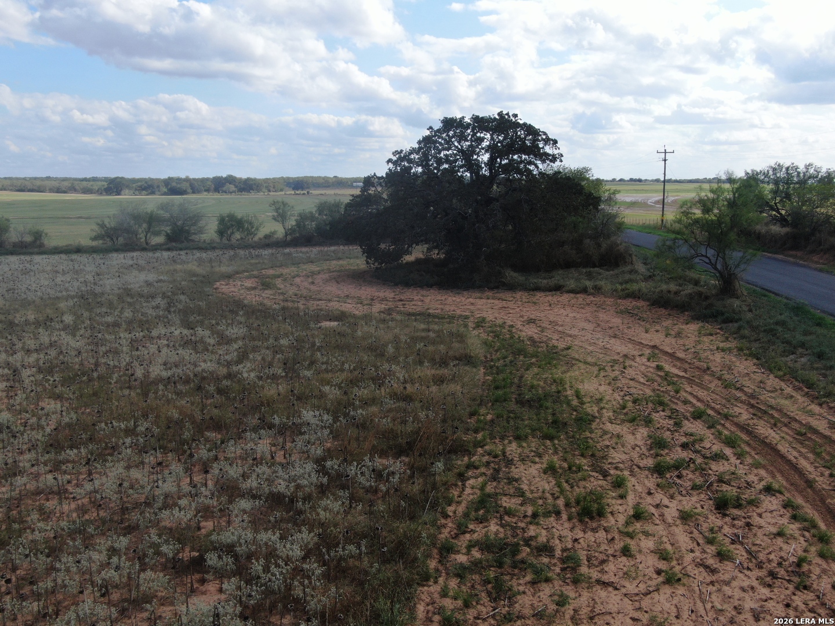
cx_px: 418
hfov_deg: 51.4
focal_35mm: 36
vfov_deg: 39.7
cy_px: 313
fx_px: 868
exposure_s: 1/800
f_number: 3.3
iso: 100
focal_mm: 6.21
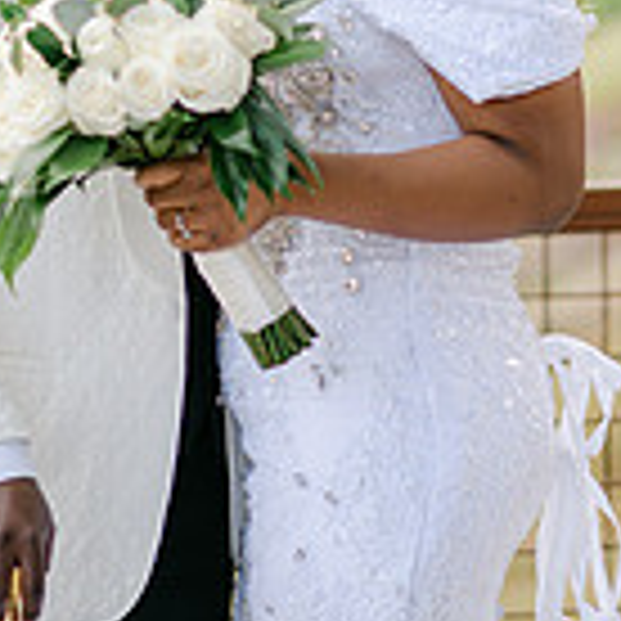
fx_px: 4770
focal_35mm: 235
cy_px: -225
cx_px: 205
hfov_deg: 7.4
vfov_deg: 7.4
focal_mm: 85
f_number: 2
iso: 100
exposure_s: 1/1000
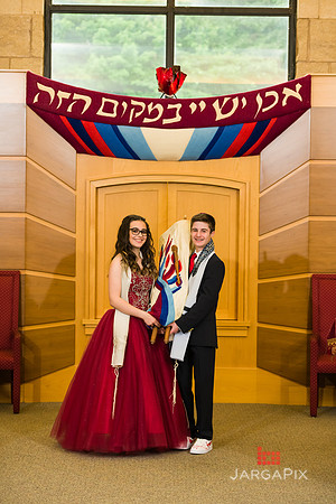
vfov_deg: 19.5
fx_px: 1470
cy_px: 252
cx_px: 168
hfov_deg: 13.0
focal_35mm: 105
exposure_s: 1/200
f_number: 5.6
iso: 1250
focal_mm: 105
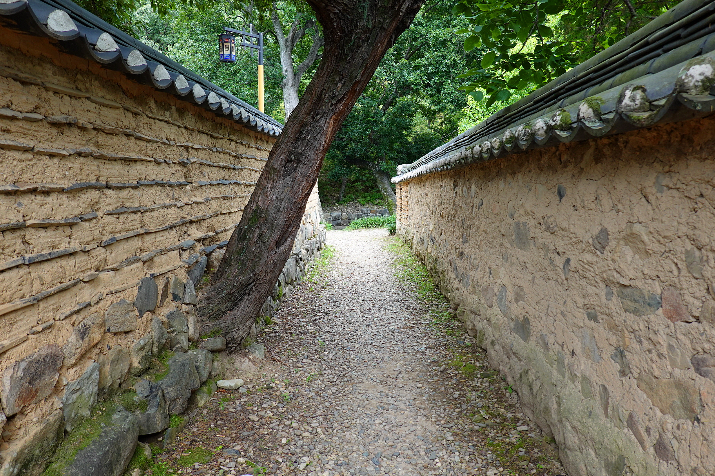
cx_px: 368
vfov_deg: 51.3
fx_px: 496
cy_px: 233
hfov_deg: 71.5
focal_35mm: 25
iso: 125
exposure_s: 1/80
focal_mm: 9
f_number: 2.8
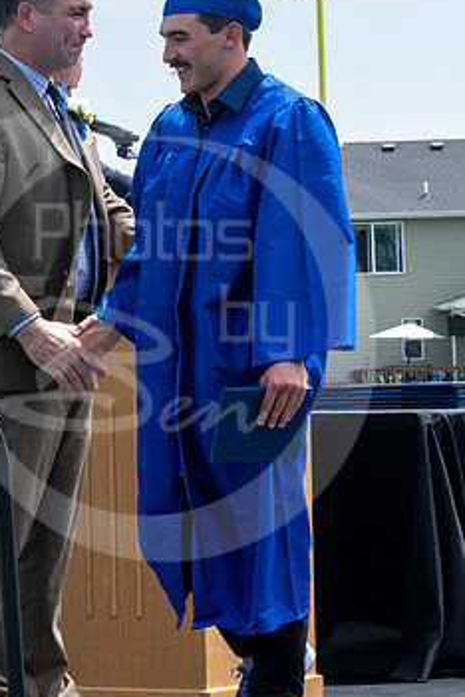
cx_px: -144
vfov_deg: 8.4
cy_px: 166
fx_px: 4766
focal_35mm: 246
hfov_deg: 5.6
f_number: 13
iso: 200
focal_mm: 70
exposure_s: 1/250
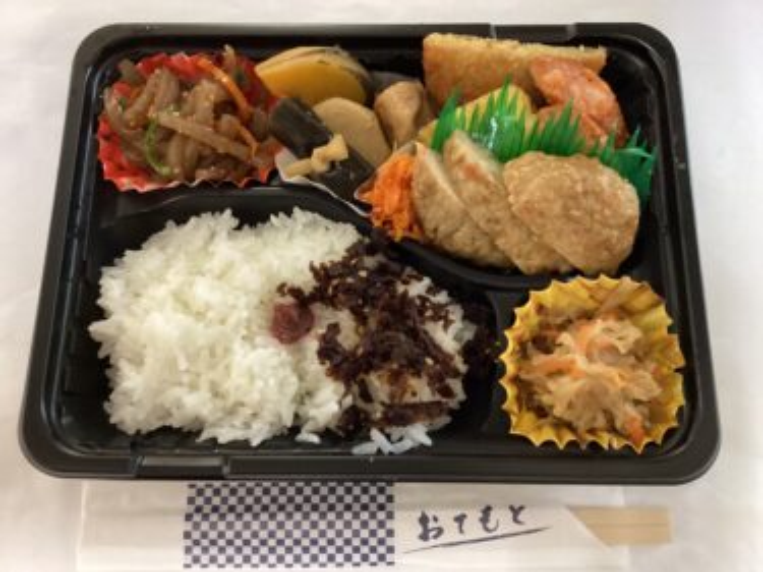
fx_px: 683
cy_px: 286
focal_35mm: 31
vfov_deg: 45.4
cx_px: 382
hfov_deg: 58.4
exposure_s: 1/30
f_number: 2.4
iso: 500
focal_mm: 3.3
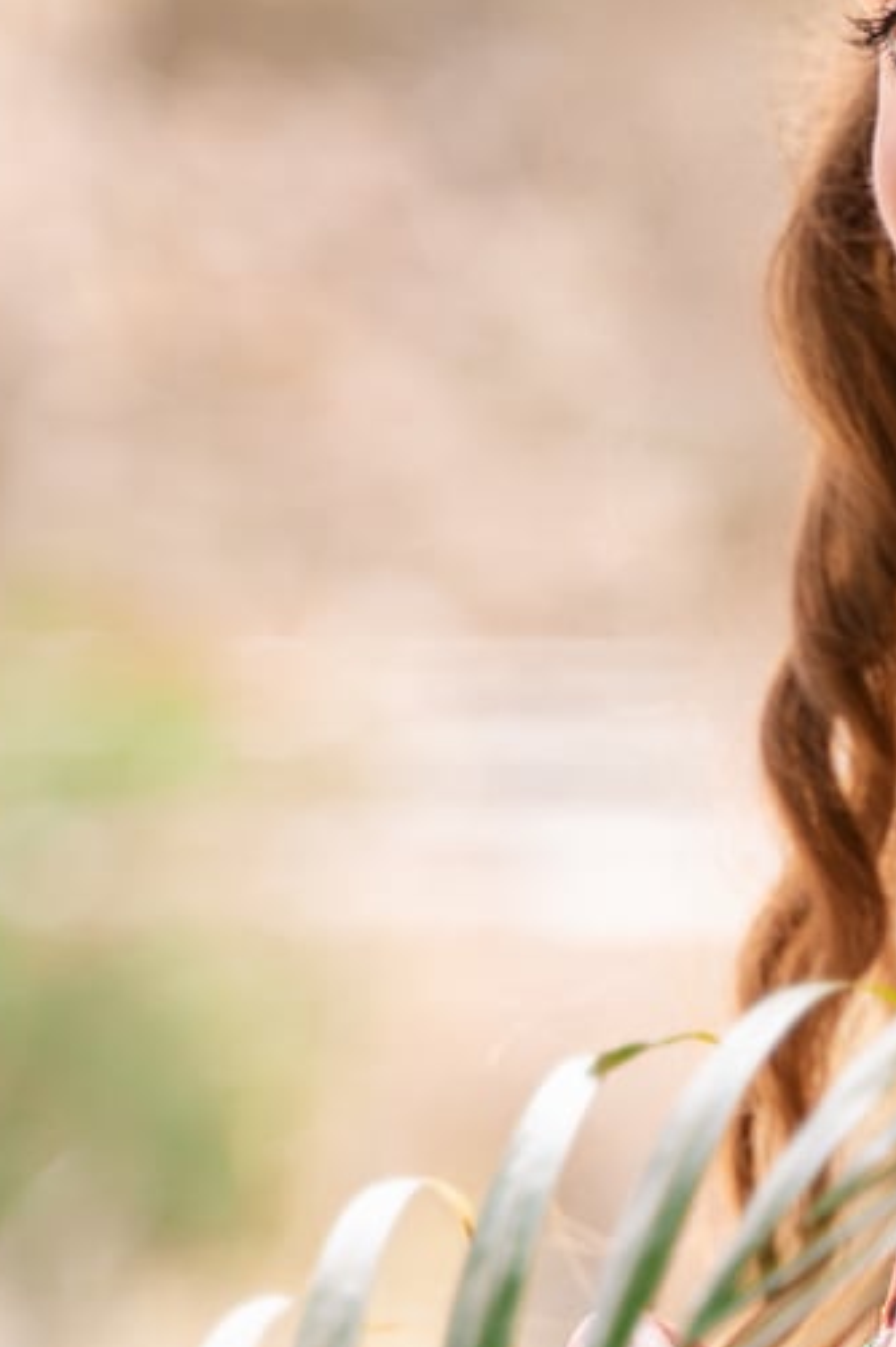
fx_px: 10729
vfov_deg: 7.2
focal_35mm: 287
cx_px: 1336
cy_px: 786
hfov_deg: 4.7
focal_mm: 75
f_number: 2.8
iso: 100
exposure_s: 1/200
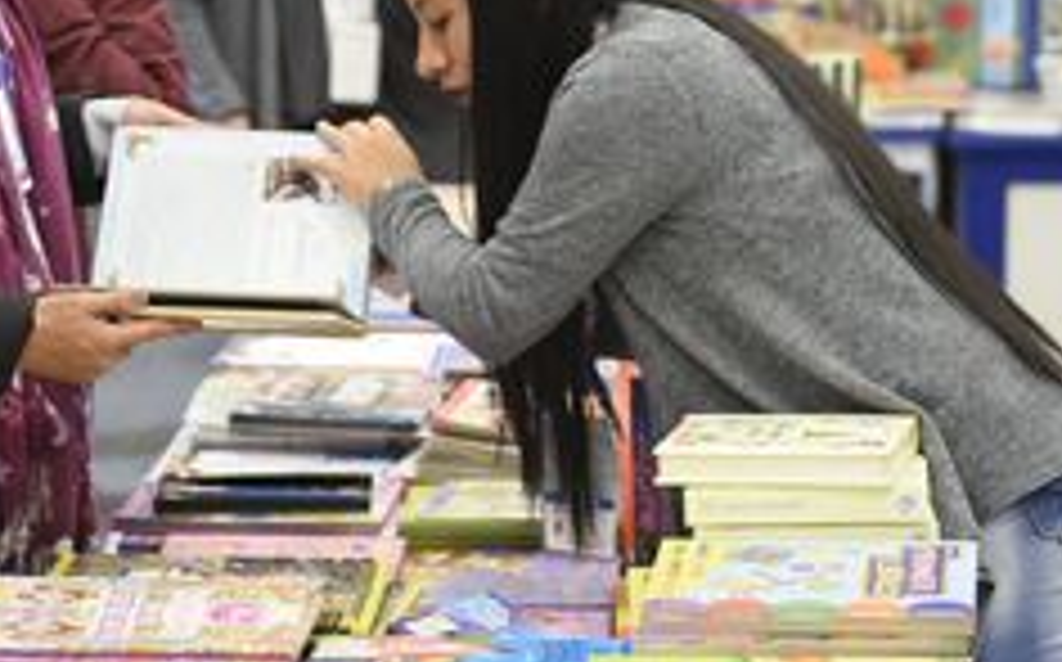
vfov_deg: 9.0
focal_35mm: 144
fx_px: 4164
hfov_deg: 14.5
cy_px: 16
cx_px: 410
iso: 1600
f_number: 2.8
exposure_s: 1/100
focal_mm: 70
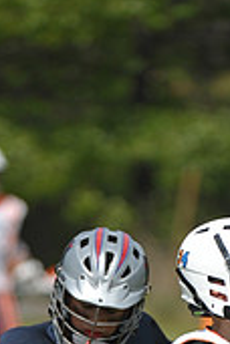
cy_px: 541
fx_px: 8126
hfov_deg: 1.6
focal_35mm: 848
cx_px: 190
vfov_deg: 2.4
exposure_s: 1/6400
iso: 640
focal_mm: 250
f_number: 4
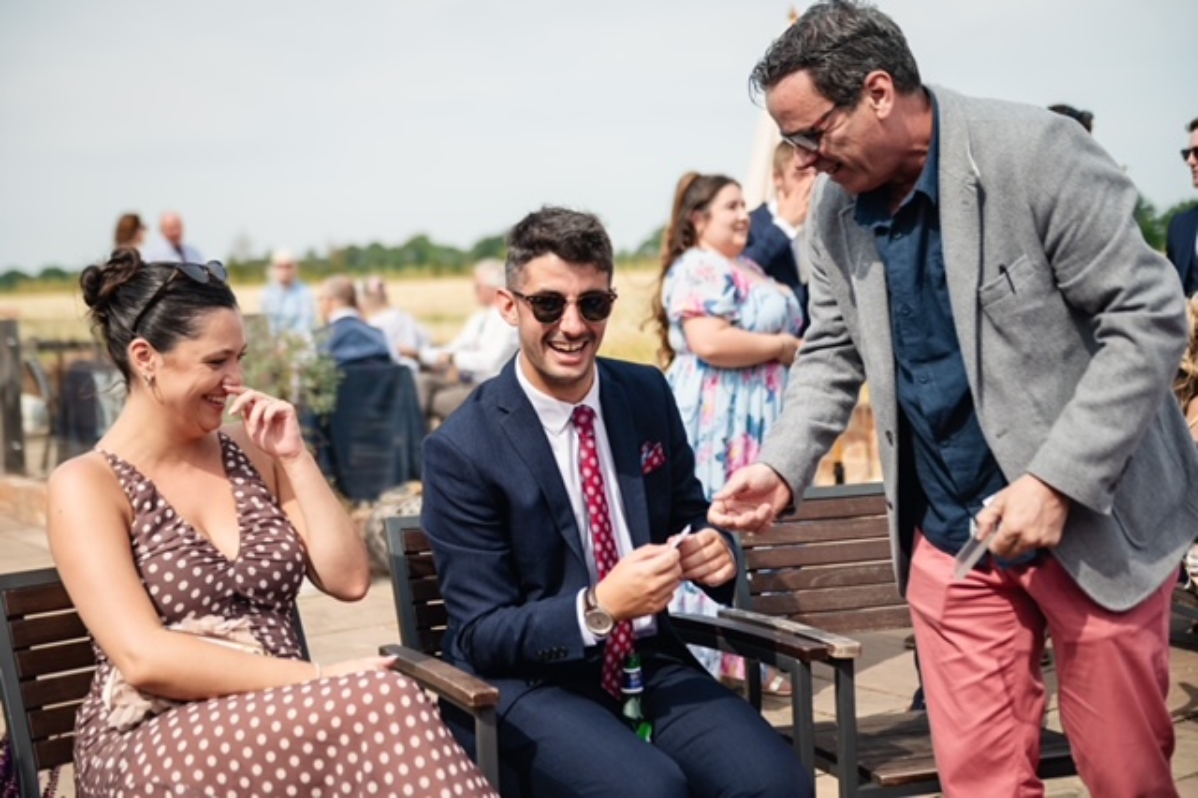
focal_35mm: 48
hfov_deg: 41.1
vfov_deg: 28.0
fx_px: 1596
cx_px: 599
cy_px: 399
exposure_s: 1/5000
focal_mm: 48
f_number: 2.8
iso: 400
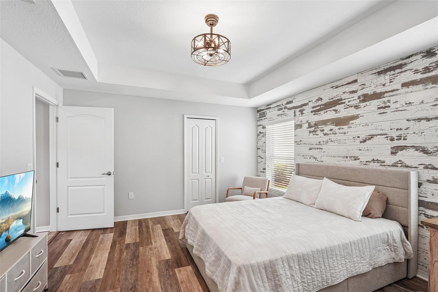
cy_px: 146
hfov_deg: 96.7
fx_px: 195
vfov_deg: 73.7
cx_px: 219
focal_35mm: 16
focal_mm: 16
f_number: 8
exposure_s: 1/25
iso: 400
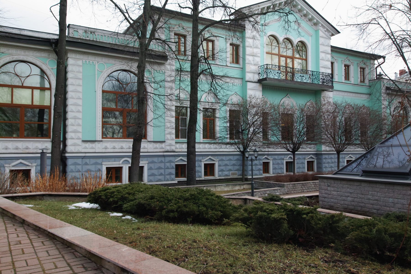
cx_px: 206
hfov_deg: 61.9
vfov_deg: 43.6
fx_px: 342
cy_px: 137
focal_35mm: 30
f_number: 8
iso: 100
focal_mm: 20
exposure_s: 1/60
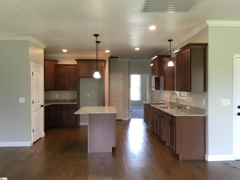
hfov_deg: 58.4
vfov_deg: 45.4
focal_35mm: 31
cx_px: 120
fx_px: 215
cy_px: 90
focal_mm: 3.3
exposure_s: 1/30
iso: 80
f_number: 2.4
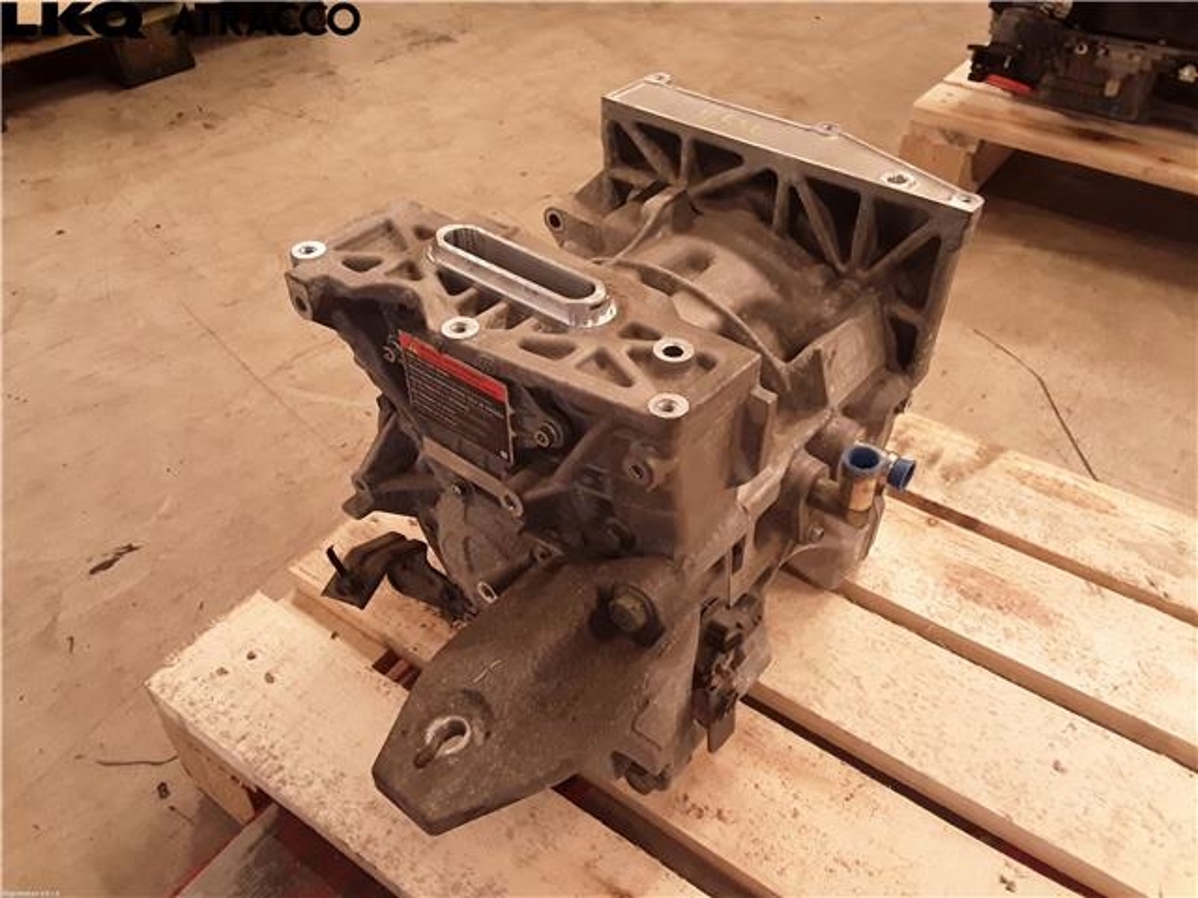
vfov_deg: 49.7
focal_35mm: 28
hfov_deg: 63.4
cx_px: 599
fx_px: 969
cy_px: 449
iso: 100
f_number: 1.9
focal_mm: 2.91
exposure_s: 1/50
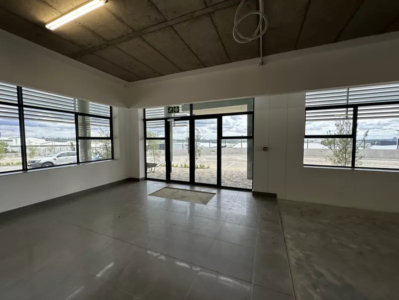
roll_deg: -2.0
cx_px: 200
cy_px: 150
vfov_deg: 85.7
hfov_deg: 102.1
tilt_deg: -7.7
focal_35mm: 14
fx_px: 161
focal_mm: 2.22
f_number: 2.2
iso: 40
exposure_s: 1/143
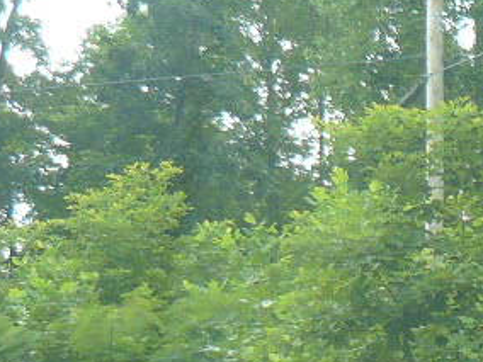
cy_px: 372
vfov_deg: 9.1
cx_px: 757
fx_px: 2260
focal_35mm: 162
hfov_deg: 11.6
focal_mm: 6
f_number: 2.8
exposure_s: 1/160
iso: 100
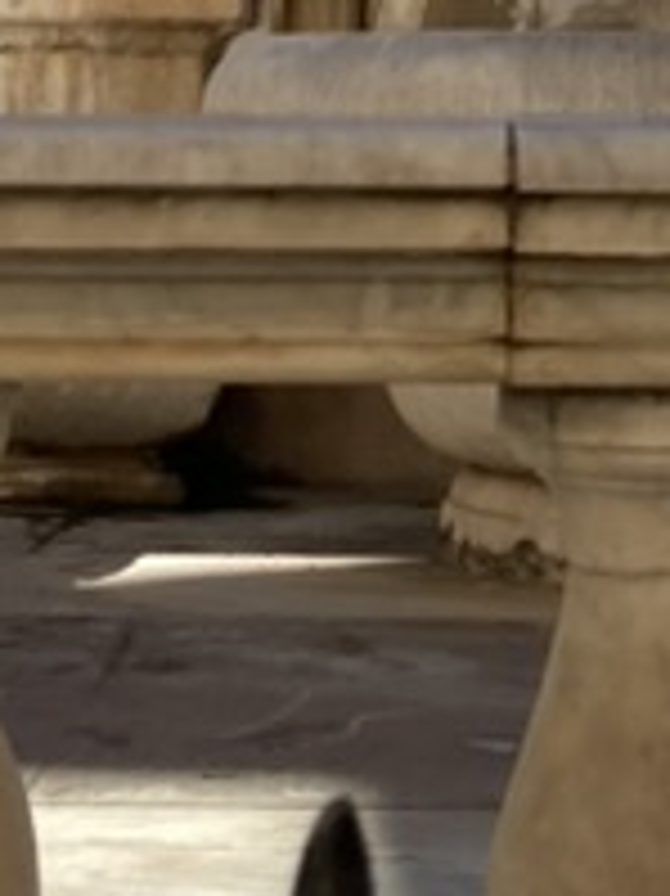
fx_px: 3720
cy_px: -1225
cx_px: 634
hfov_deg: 10.2
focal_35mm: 144
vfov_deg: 11.5
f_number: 1.8
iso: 20
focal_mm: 3.99
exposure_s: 1/2857
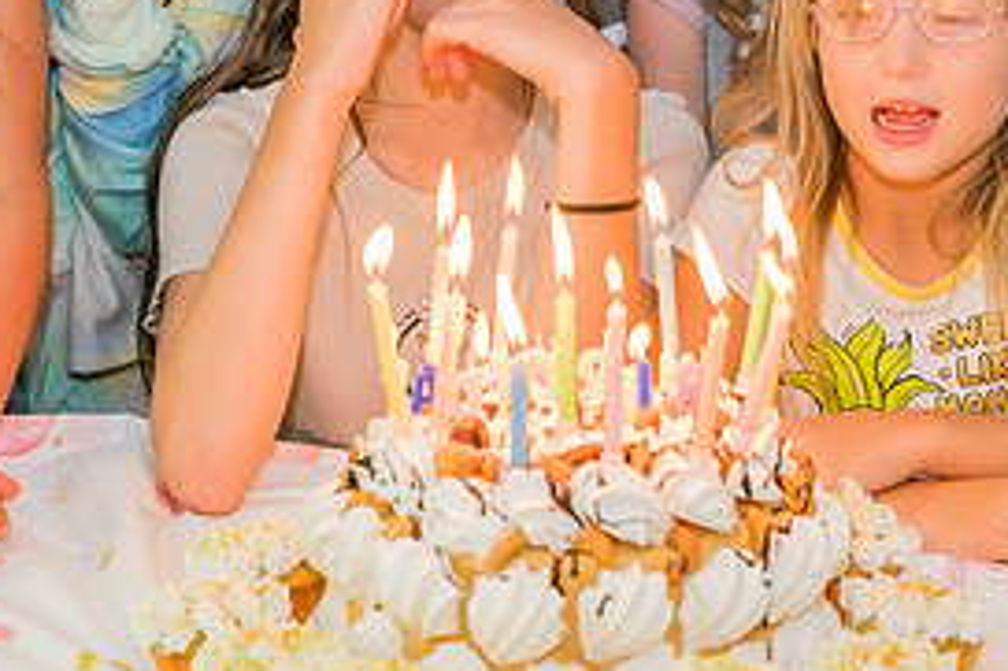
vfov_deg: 12.3
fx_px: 3106
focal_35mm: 111
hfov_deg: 18.4
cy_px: 132
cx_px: 548
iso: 5000
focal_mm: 52
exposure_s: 1/250
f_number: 4.5
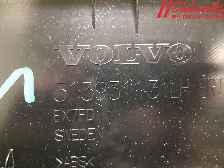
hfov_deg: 67.3
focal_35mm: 26
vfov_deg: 53.1
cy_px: 84
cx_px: 112
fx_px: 168
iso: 640
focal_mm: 3.93
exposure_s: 1/17
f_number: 1.7
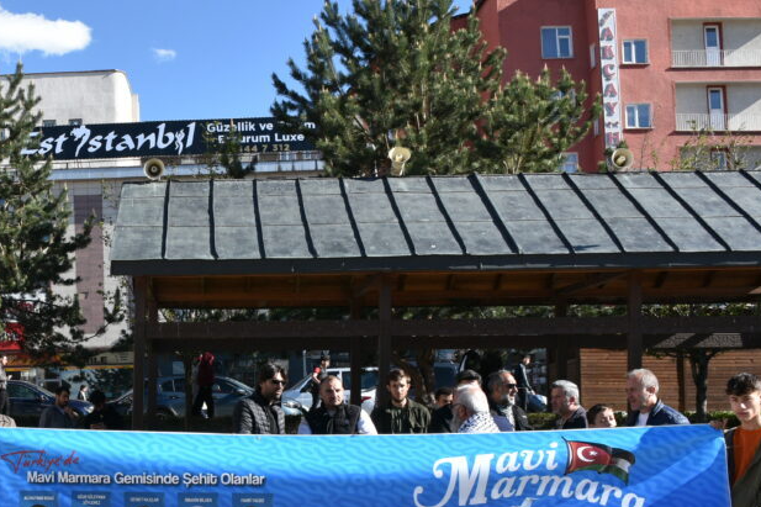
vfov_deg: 24.0
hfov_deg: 34.1
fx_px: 1183
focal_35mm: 56
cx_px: 104
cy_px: 358
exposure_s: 1/500
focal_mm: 18
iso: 280
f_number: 8
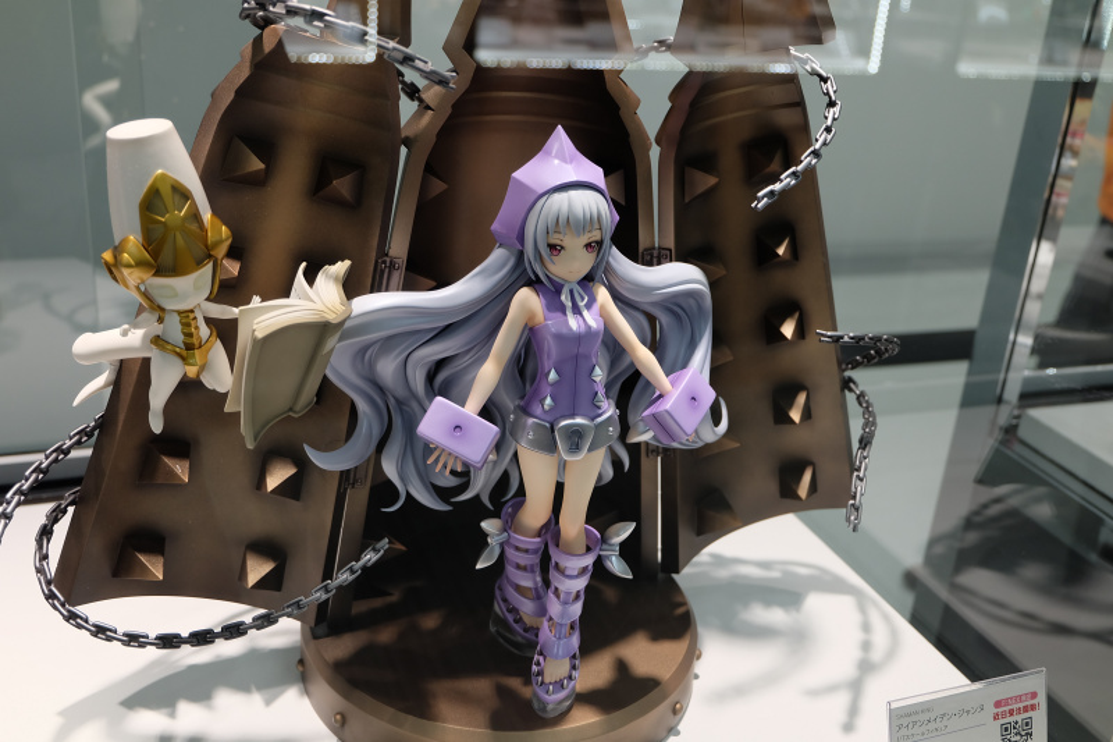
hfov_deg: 53.1
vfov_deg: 36.9
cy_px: 371
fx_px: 1113
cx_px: 556
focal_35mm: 36
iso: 500
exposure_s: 1/125
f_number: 4.2
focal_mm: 24.3
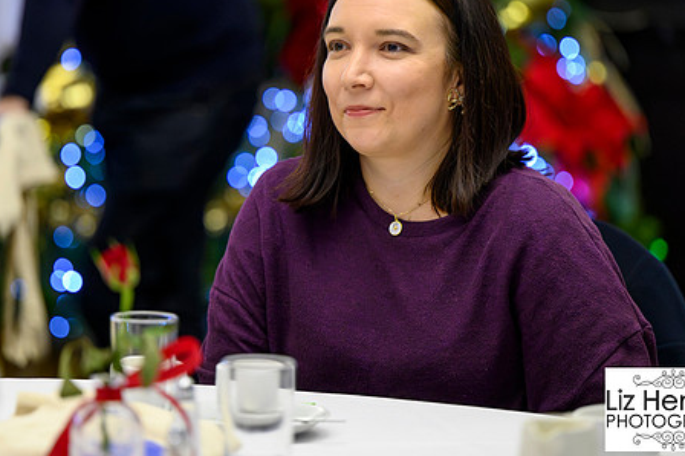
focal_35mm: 162
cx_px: 304
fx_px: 3080
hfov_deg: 12.7
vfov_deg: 8.5
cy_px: 164
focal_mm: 125
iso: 12800
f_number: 2.8
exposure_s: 1/200
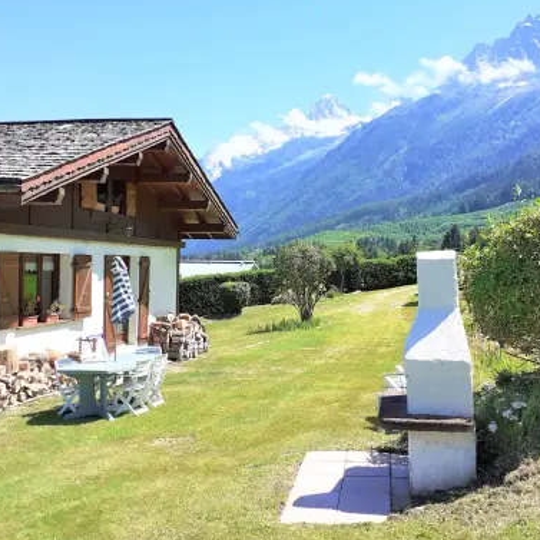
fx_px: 671
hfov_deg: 43.9
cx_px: 275
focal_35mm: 38
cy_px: 259
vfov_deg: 43.8
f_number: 1.9
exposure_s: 1/1256
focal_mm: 3.6
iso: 40
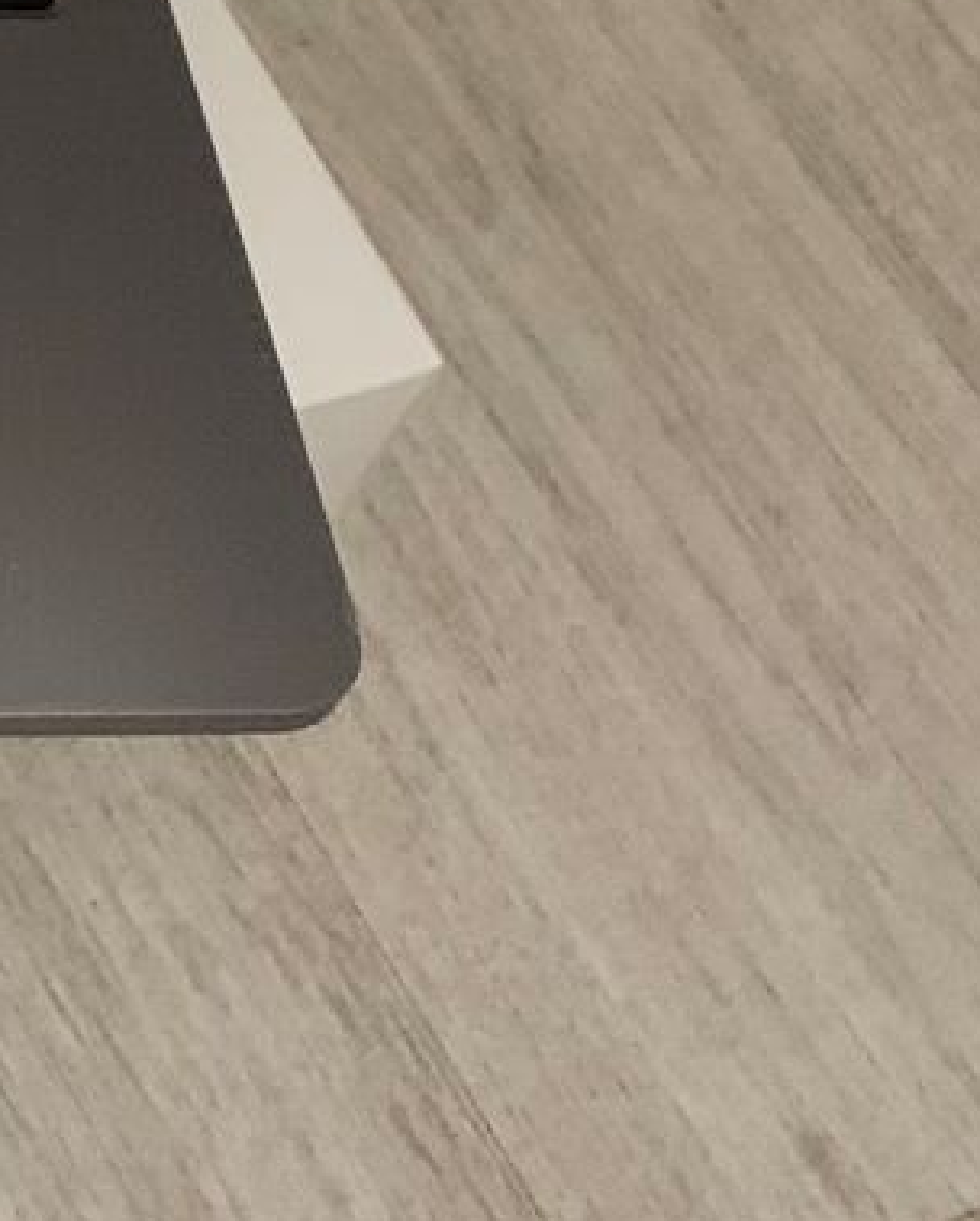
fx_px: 3873
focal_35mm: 107
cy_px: -590
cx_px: -1012
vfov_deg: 16.4
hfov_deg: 12.6
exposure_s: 1/30
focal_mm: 4.25
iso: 500
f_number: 1.8
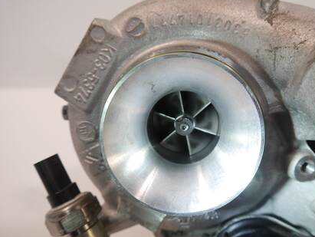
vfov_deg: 40.8
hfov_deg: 52.4
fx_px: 319
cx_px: 178
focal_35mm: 35
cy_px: 120
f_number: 3.6
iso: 400
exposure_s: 1/60
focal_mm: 15
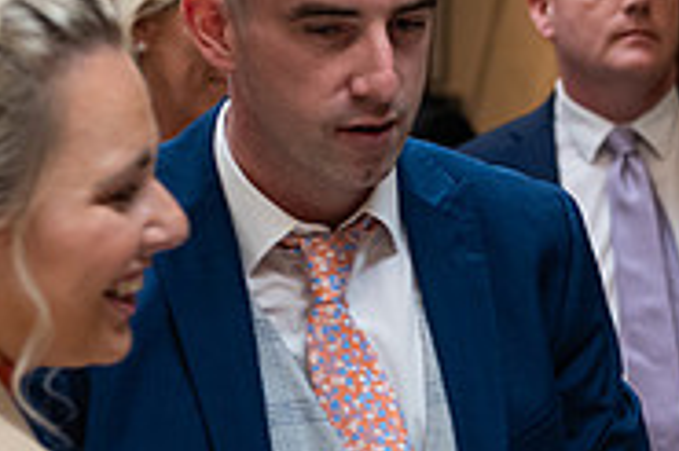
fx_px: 3317
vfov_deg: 7.8
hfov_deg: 11.4
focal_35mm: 176
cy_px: 343
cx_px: 855
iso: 800
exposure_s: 1/160
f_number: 3.5
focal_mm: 56
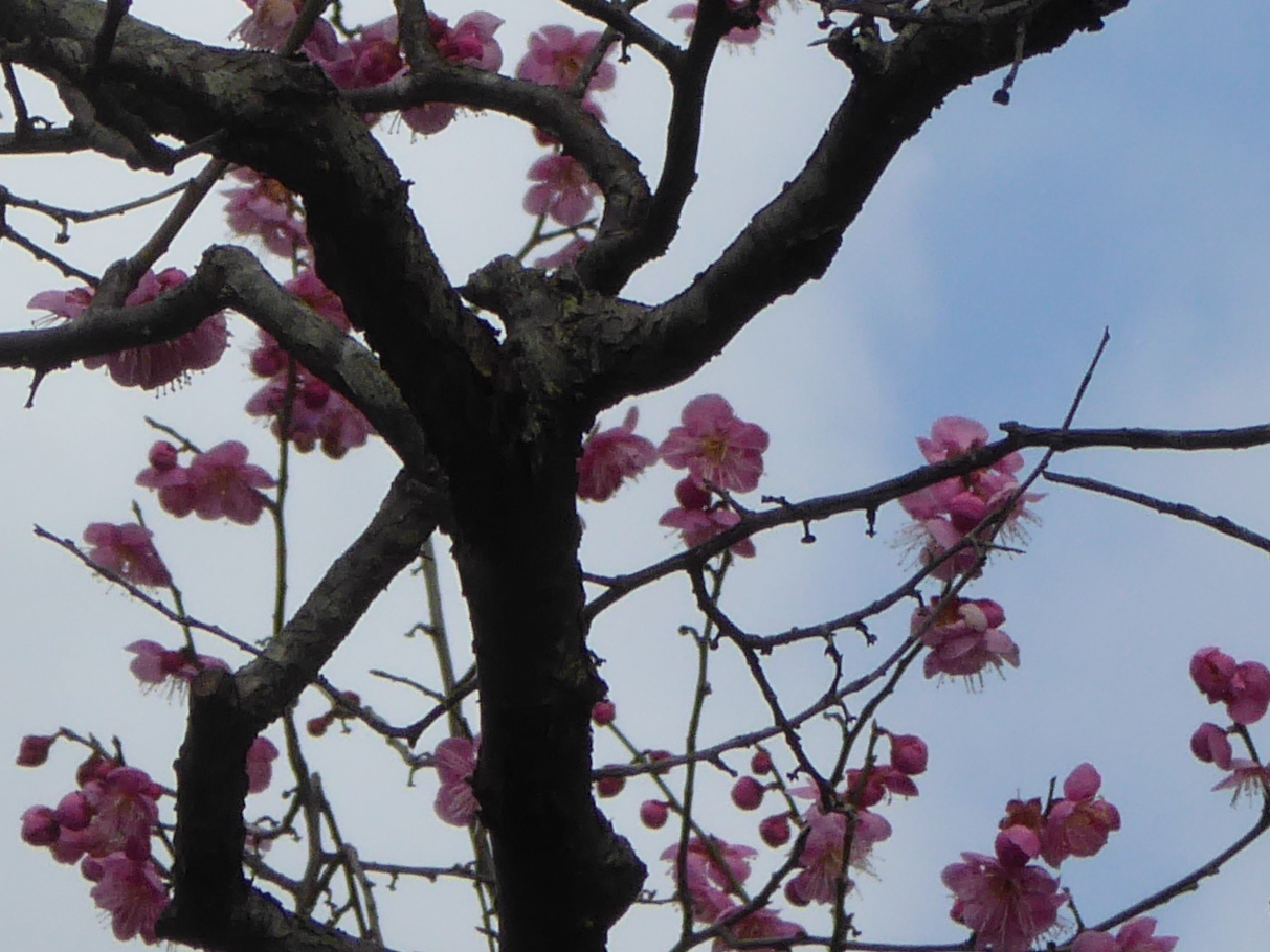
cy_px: -132
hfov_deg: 3.6
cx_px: 474
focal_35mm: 545
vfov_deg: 2.7
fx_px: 19997
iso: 100
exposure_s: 1/640
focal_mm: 24.2
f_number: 5.3
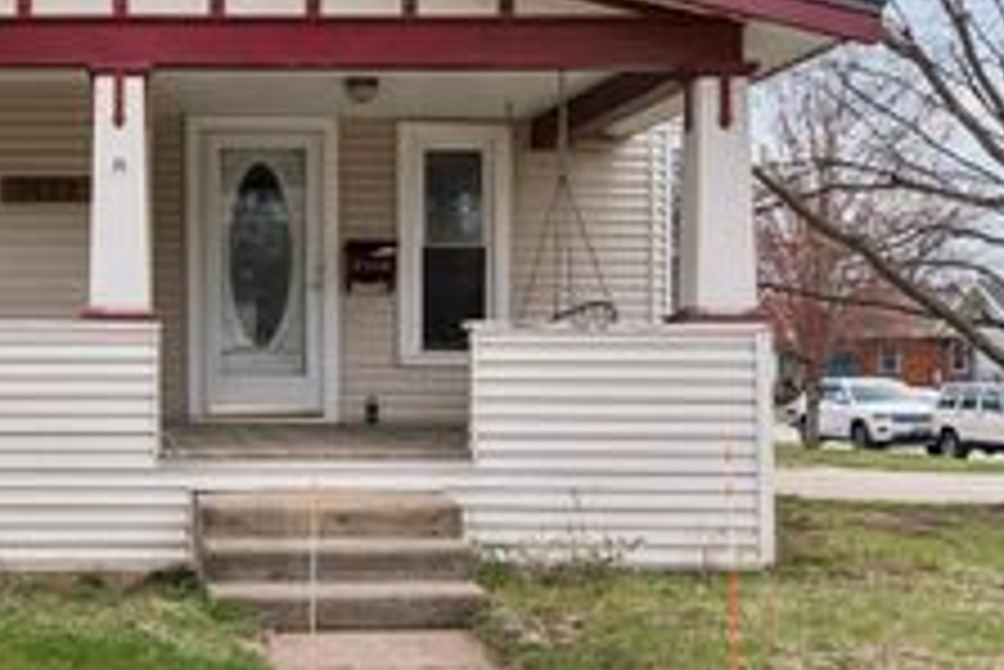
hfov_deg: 33.9
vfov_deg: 23.4
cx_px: 117
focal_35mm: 56
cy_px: 25
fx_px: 1563
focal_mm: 25
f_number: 9
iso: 400
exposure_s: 1/500
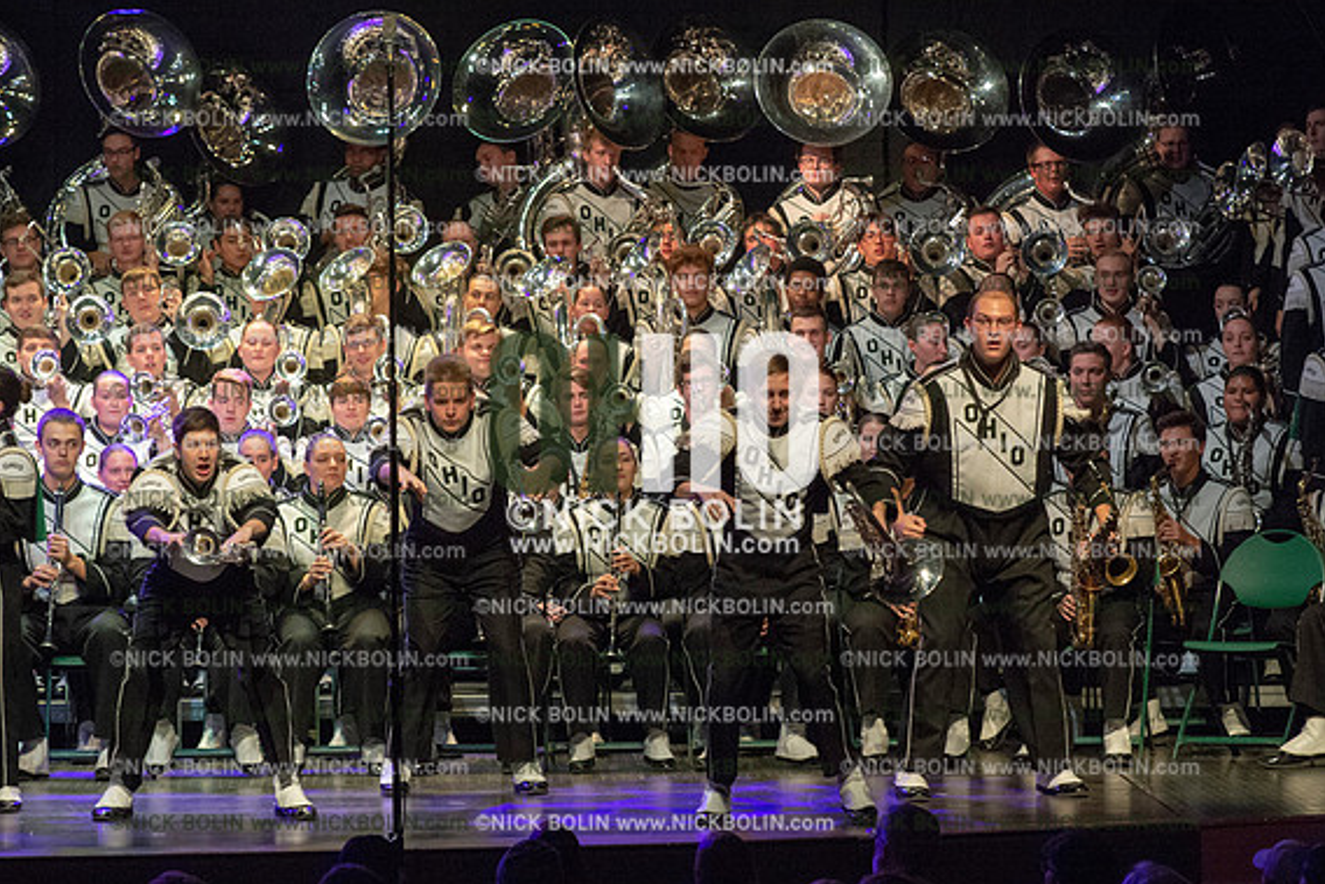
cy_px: 443
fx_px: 7510
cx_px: 653
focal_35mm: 204
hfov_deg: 10.1
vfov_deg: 6.7
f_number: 5.6
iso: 8000
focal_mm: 200
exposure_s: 1/400
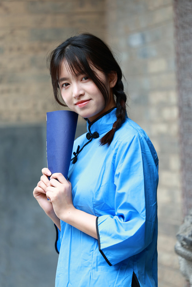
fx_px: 1168
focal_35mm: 146
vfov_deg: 14.1
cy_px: 144
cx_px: 96
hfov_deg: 9.4
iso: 100
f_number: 2.8
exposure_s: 1/200
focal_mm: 147
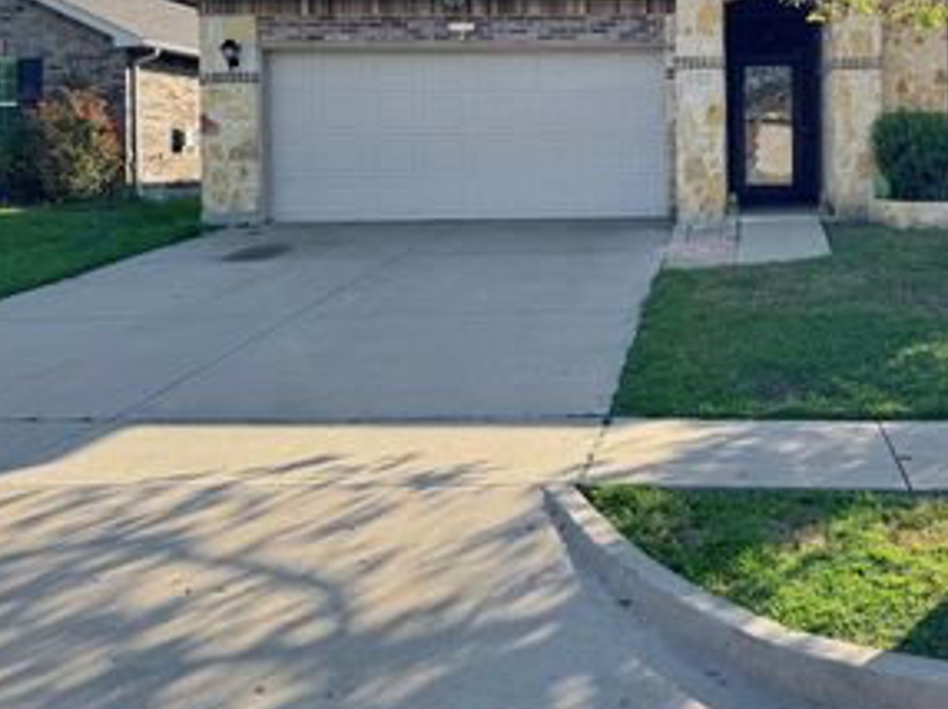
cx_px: 733
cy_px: 157
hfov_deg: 43.1
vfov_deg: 33.5
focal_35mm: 42
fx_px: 1149
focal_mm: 6.76
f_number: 1.78
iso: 80
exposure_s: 1/1059
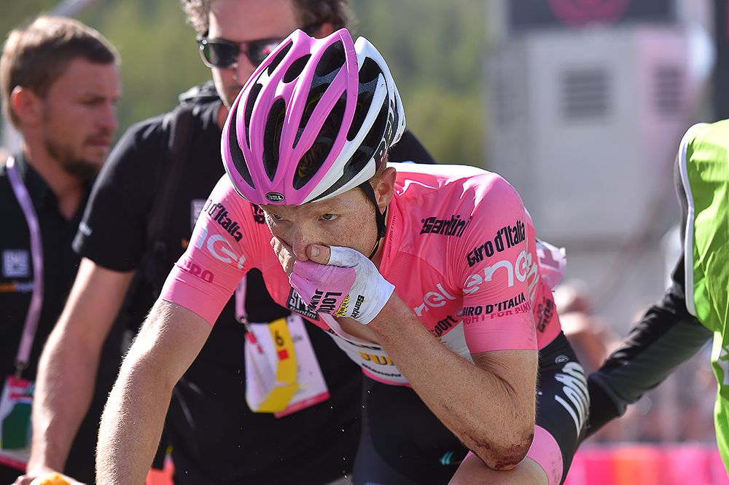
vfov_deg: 10.2
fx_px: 2733
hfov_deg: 15.2
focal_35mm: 135
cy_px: 242
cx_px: 364
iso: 320
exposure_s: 1/1250
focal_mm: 135
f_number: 4.5
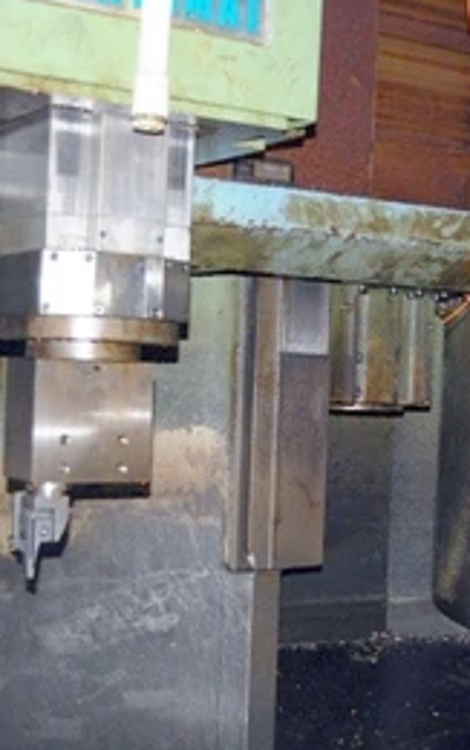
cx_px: 271
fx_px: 1247
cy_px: 369
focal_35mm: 61
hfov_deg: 21.3
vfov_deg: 33.5
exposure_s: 1/60
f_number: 4.2
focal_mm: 26
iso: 400
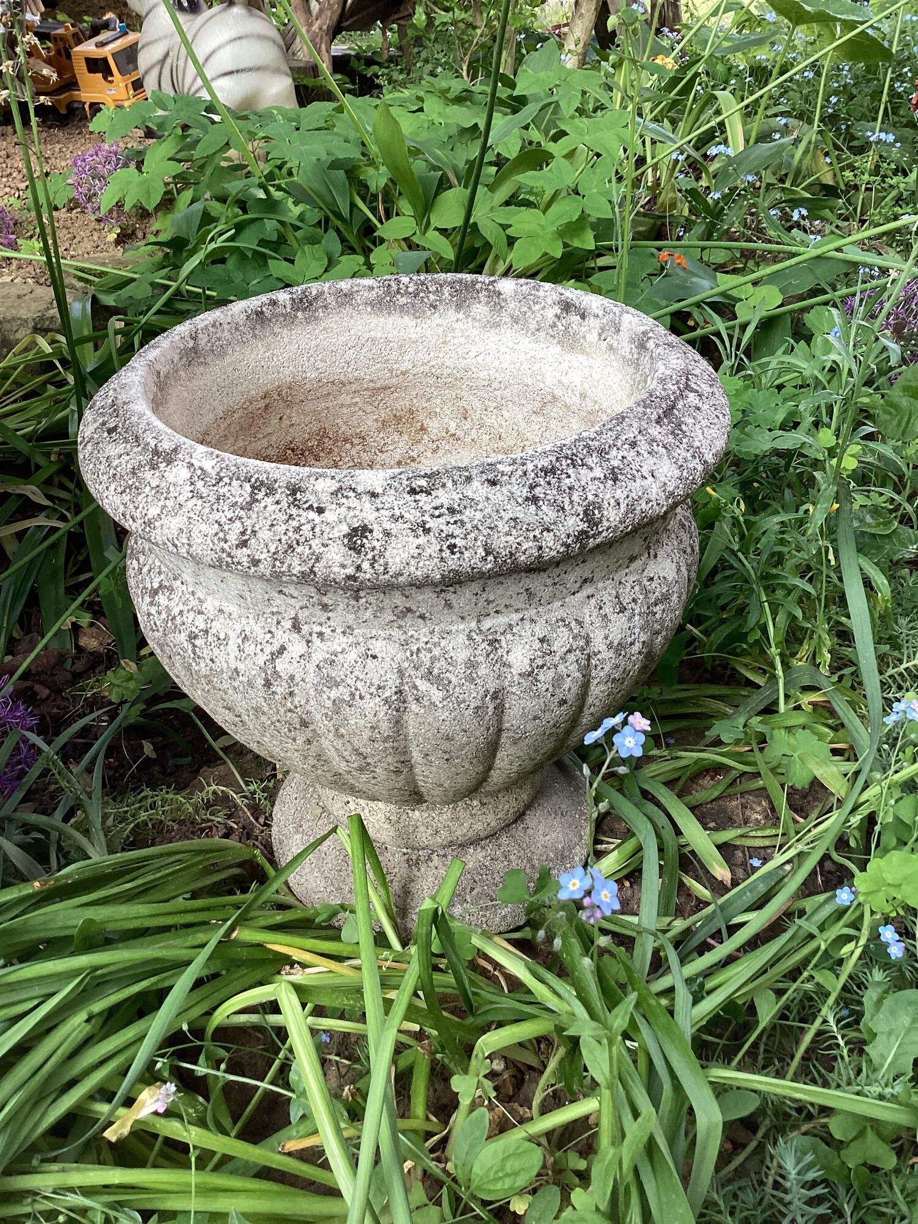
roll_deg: -1.0
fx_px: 1096
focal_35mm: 31
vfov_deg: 58.4
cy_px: 612
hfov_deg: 45.4
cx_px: 459
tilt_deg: -31.1
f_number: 2.4
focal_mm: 3.3
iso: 50
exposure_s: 1/120
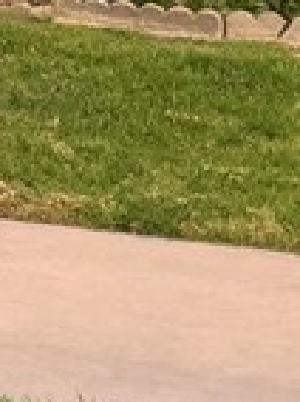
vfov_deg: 10.1
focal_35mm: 188
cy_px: -263
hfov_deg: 6.4
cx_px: -914
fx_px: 2179
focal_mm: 5.96
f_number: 1.6
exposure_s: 1/615
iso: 50
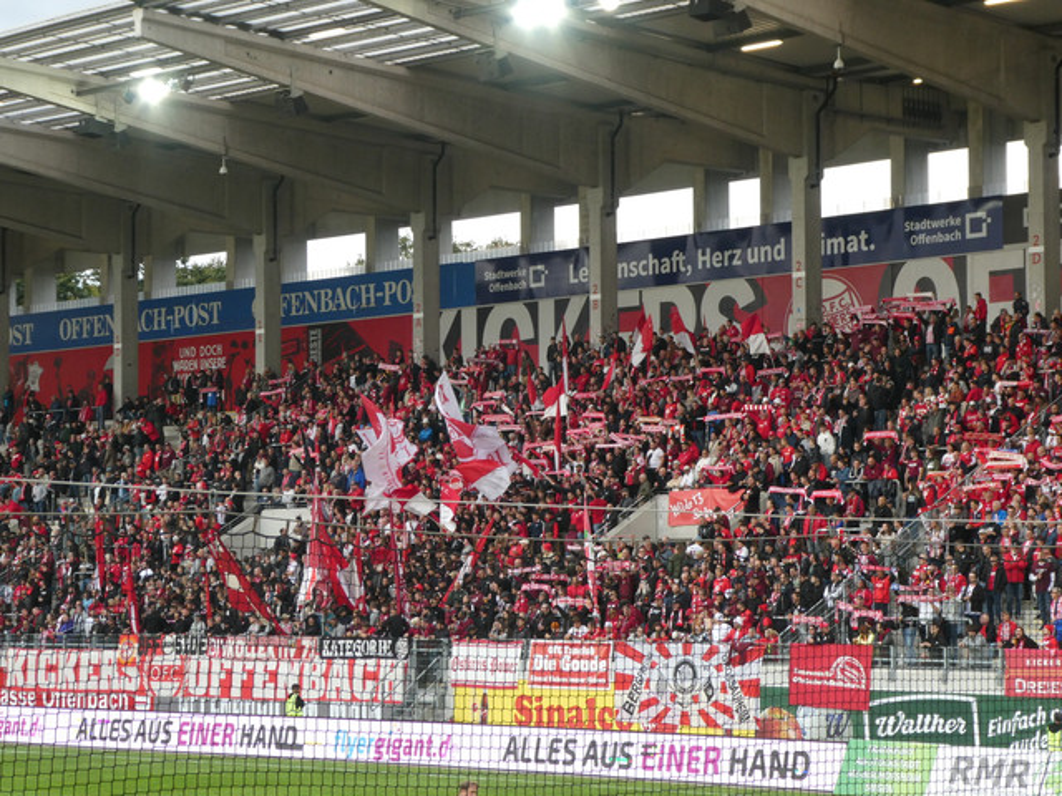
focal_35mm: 90
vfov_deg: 16.4
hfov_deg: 21.8
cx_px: 531
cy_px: 398
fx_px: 2761
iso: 200
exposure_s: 1/80
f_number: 4.9
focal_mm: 16.1
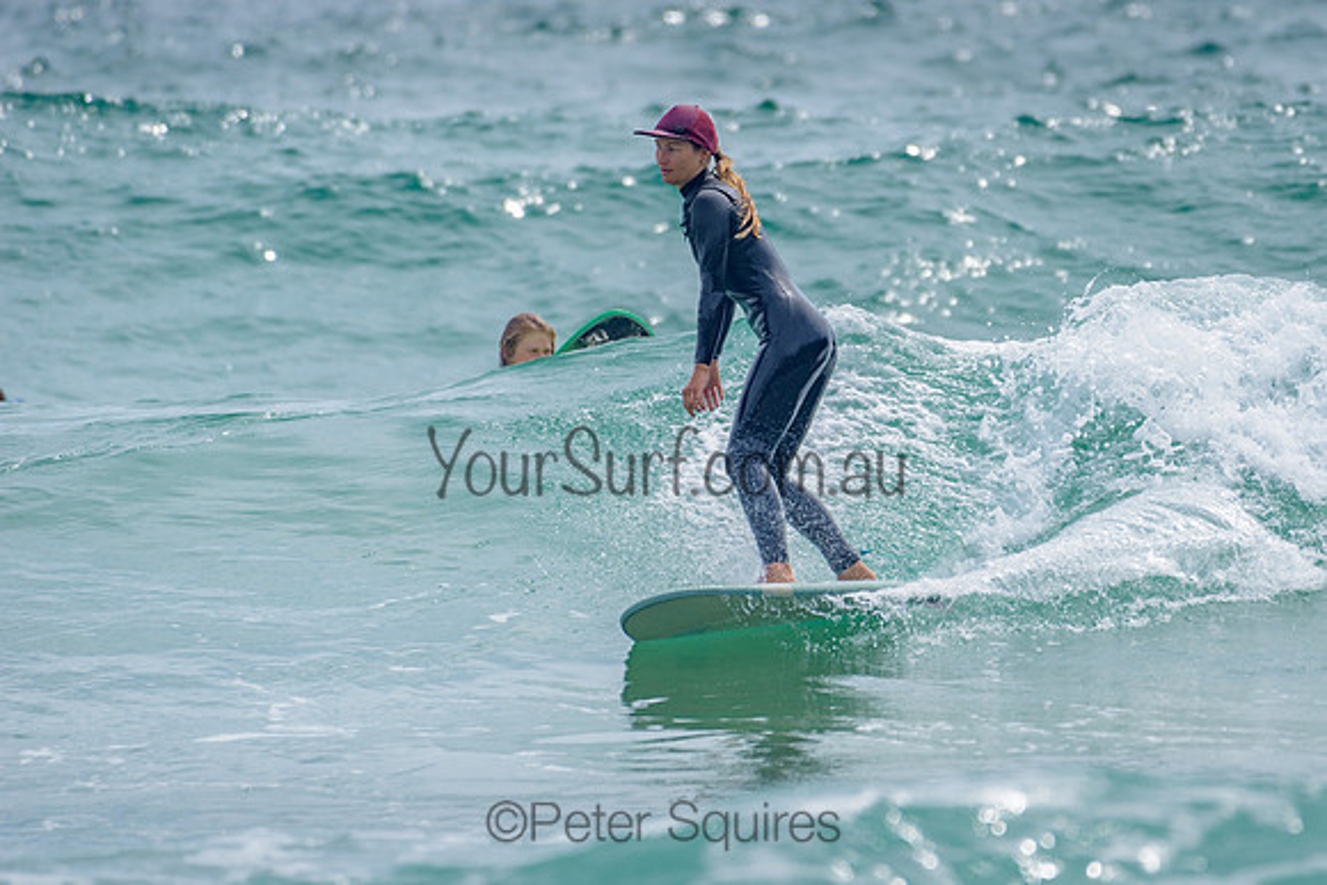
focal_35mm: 613
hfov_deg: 3.4
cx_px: 813
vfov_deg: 2.2
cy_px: 346
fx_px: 22585
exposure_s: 1/2000
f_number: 5.6
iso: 160
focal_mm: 500
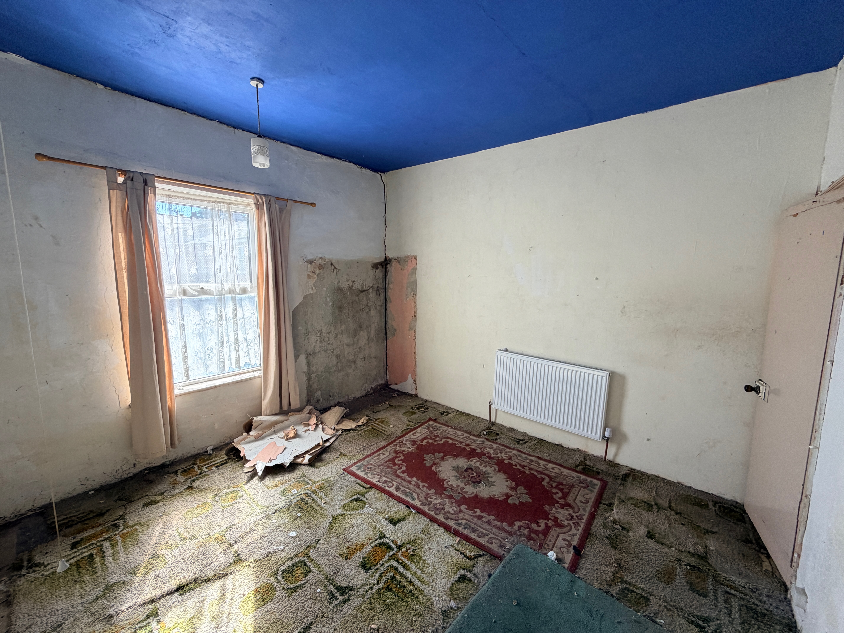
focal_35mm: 14
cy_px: 316
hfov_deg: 102.1
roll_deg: -0.7
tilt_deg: -6.8
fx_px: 341
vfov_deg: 85.7
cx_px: 422
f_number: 2.2
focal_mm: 2.22
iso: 125
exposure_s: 1/121
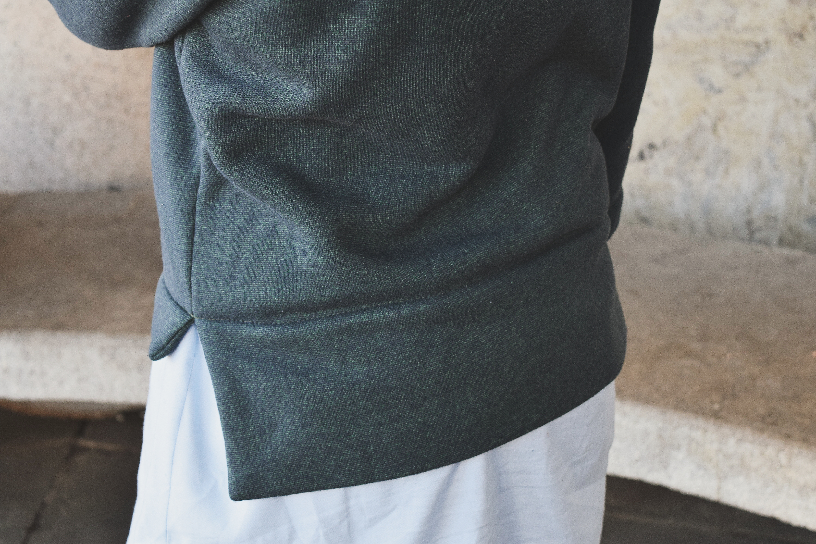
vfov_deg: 16.6
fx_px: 1870
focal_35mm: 82
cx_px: 408
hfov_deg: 24.6
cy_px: 272
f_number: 5.6
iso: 400
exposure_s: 1/60
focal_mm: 55
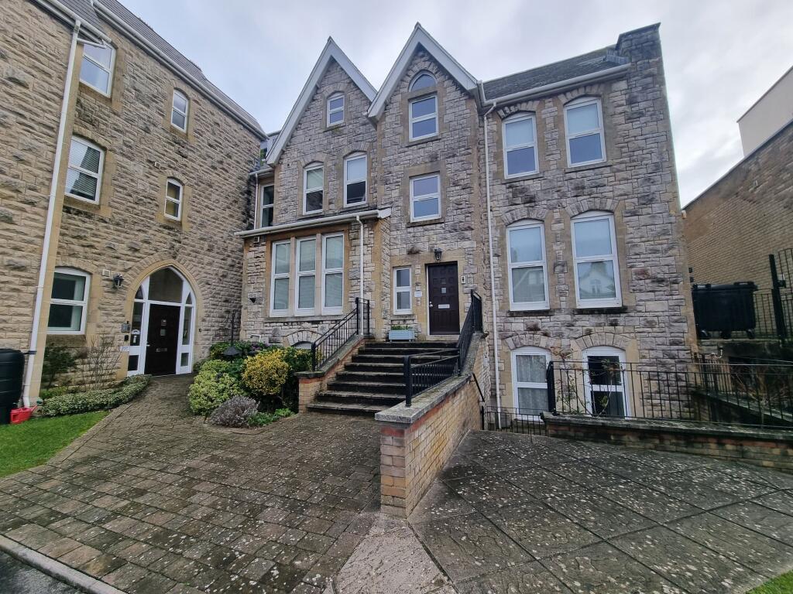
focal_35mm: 13
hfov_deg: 106.2
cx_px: 396
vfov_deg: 89.9
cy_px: 297
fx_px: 298
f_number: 2.2
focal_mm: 2.2
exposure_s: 1/926
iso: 50
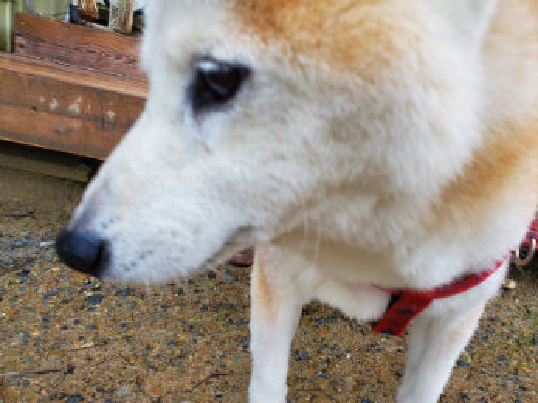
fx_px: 466
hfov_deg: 59.8
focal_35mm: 30
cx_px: 298
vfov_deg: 46.8
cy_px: 212
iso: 125
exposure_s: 1/100
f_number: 2.4
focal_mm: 4.3
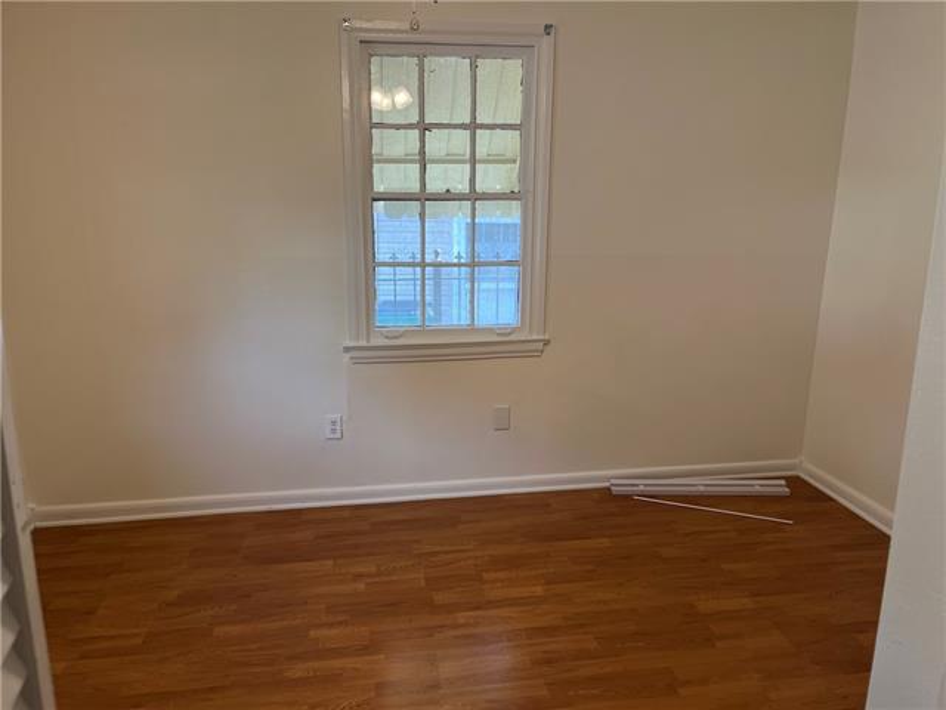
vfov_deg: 53.1
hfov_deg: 67.3
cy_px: 355
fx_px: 711
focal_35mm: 26
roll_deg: -0.8
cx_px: 473
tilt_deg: -11.7
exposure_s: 1/60
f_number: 1.6
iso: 80
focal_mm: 5.1
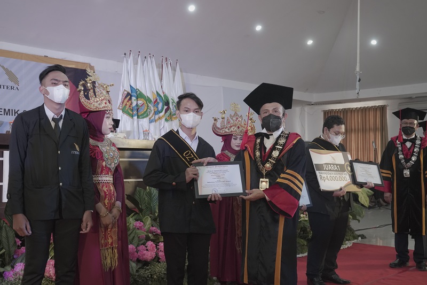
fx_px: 474
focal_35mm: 40
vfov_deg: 33.4
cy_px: 142
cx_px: 214
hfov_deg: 48.5
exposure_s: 1/160
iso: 5000
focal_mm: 40
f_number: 5.6
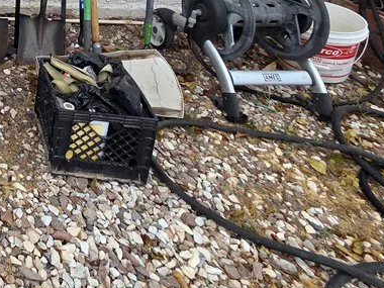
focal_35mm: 35
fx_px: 388
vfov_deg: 31.3
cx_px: -122
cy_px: -89
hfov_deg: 35.0
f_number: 2.2
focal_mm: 2.2
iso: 50
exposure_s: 1/1732
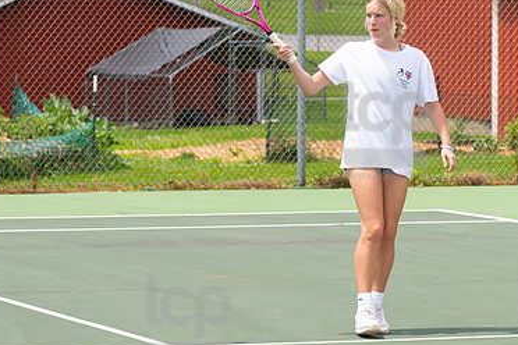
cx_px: 386
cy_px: 131
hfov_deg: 8.0
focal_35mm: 257
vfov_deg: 5.3
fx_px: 3698
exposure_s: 1/1250
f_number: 5.6
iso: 250
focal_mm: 110
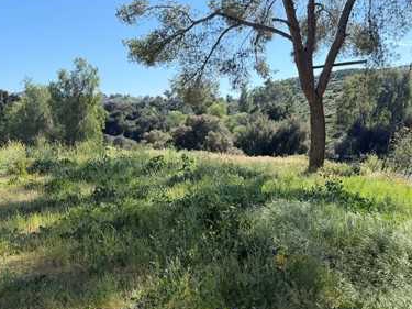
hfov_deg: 45.8
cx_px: 220
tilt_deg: -13.8
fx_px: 488
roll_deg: +1.5
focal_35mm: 41
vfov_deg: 33.9
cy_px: 255
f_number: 1.78
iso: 100
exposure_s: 1/1553
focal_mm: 6.76
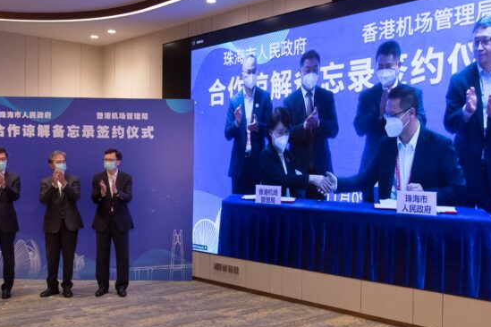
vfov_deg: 31.9
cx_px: 281
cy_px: 158
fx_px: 573
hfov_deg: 46.3
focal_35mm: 42
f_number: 8
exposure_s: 1/125
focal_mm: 30
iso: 2000
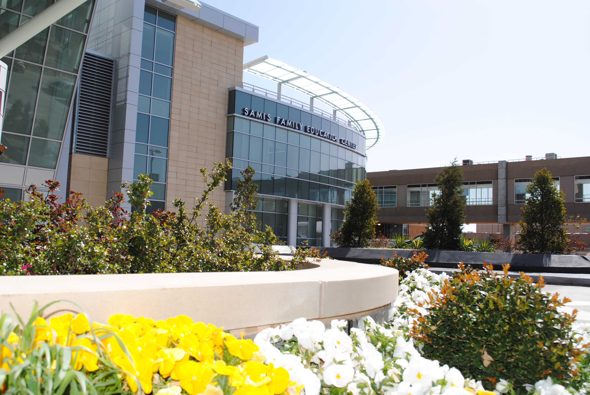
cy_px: 198
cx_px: 295
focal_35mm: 33
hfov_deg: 57.2
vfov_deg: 40.1
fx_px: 541
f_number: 9
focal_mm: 22
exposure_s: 1/200
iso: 100
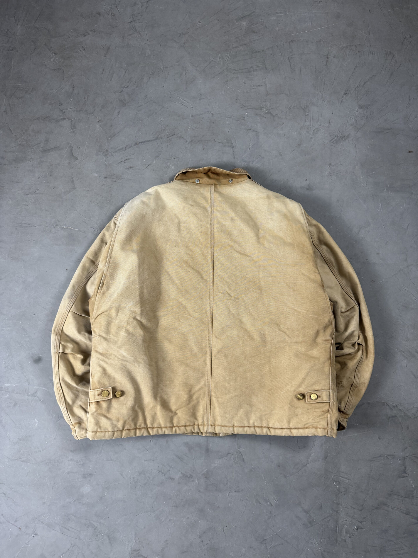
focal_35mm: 24
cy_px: 279
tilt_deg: -81.1
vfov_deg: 71.6
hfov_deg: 56.8
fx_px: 386
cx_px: 209
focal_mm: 6.76
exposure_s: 1/60
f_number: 1.78
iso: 160
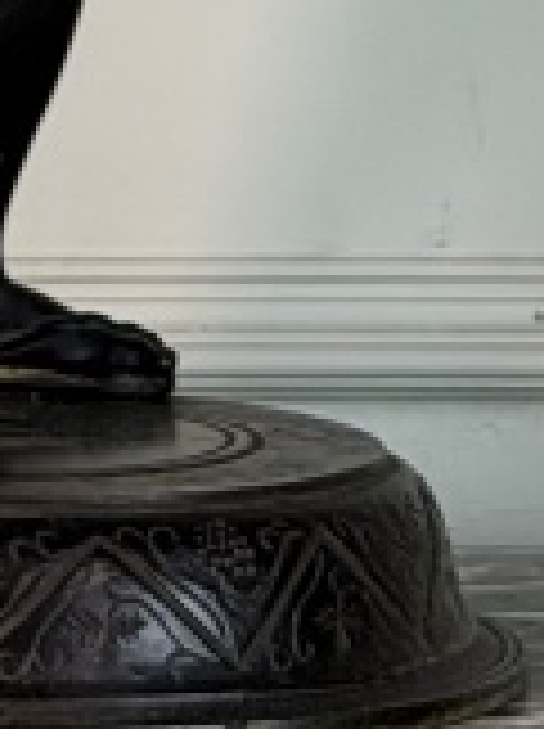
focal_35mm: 356
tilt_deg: +8.1
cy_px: -1638
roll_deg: +0.8
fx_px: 7479
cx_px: -144
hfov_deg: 4.2
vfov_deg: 5.2
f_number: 1.78
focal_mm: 6.76
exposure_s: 1/50
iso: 80
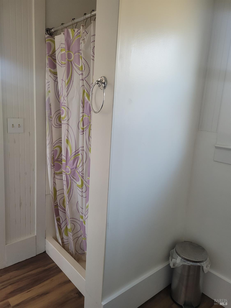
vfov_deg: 67.3
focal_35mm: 26
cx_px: 116
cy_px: 154
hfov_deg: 53.1
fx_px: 231
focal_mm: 5.4
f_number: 1.8
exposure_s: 1/120
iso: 250
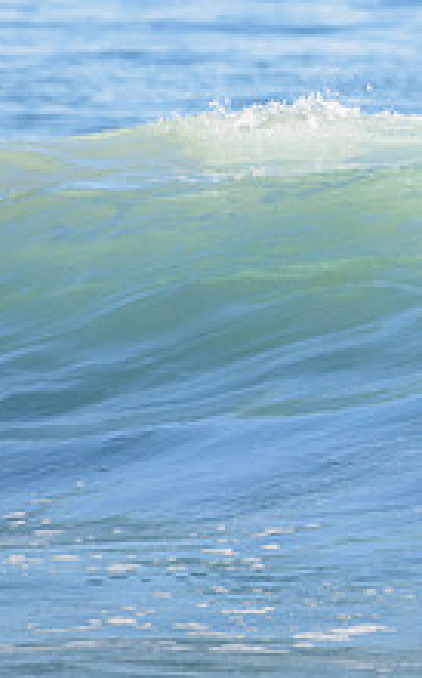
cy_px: 229
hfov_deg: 0.8
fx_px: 30442
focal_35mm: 1650
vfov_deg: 1.3
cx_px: 1024
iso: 250
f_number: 5.6
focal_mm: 500
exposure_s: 1/2000
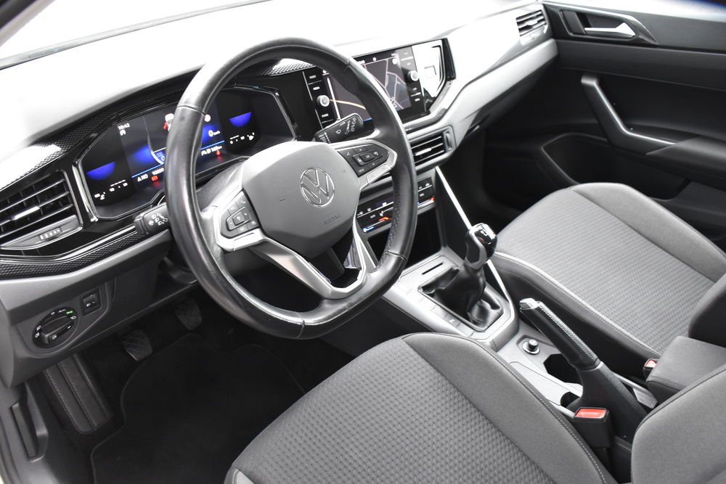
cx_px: 363
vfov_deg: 43.6
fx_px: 605
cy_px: 242
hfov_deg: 61.9
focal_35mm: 30
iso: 1800
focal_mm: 20
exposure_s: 1/60
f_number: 3.5
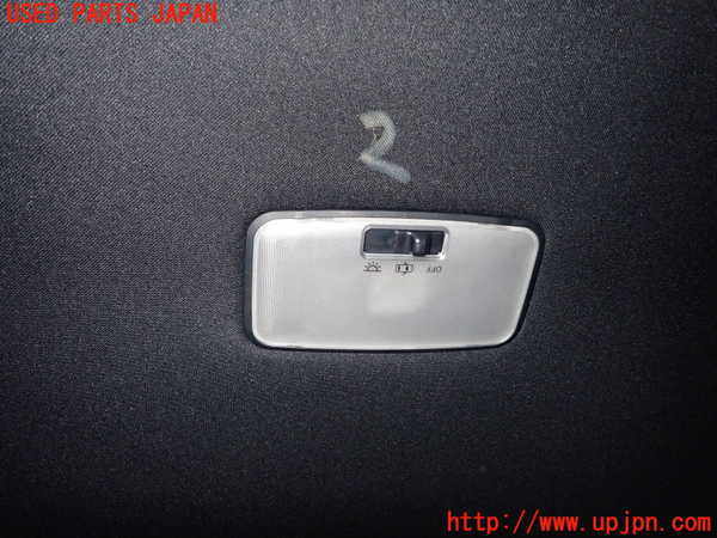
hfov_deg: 69.4
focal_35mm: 25
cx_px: 358
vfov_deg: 54.9
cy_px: 269
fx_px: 518
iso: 500
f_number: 5.6
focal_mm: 4.5
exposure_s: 1/30
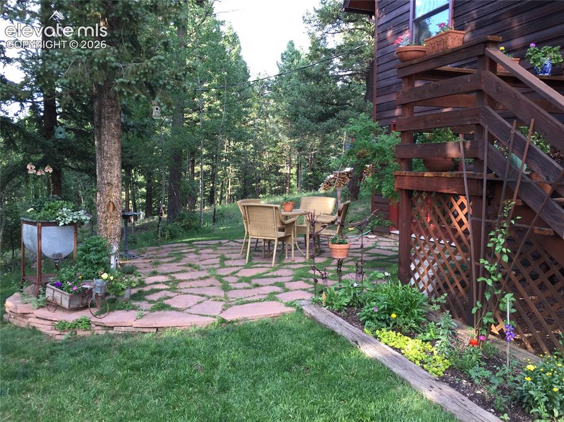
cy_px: 211
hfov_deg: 61.7
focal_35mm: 29
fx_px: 472
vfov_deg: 48.2
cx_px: 282
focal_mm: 4.15
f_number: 2.2
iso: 32
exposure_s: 1/60
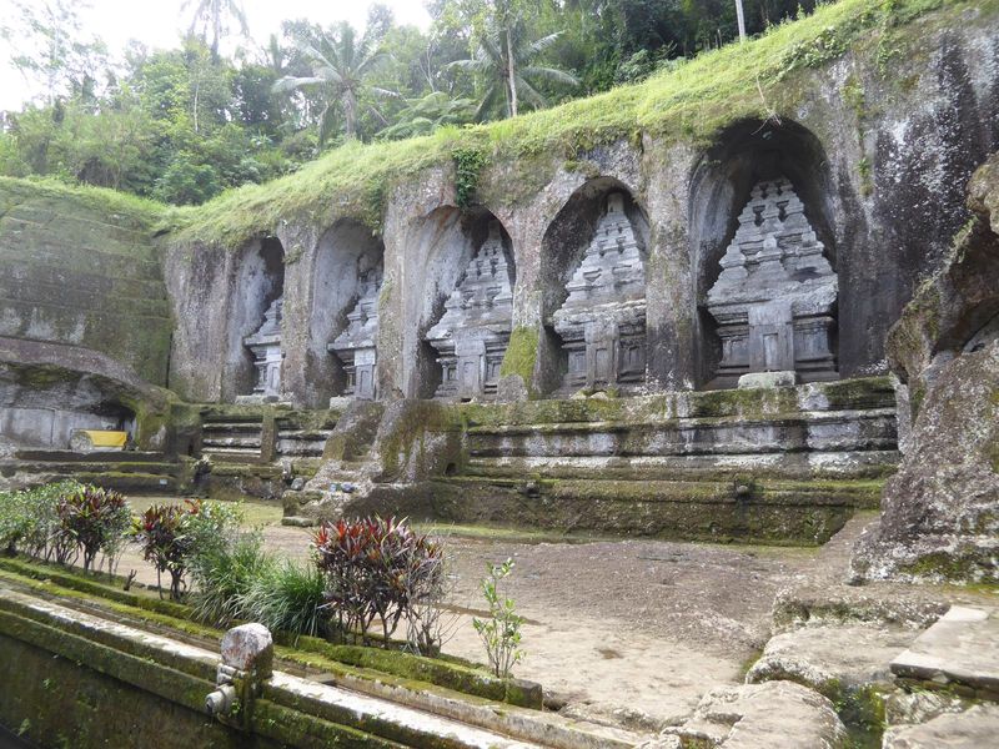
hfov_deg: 71.6
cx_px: 500
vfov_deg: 56.8
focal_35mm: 24
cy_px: 374
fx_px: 693
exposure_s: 1/80
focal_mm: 4.3
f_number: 3.3
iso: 80
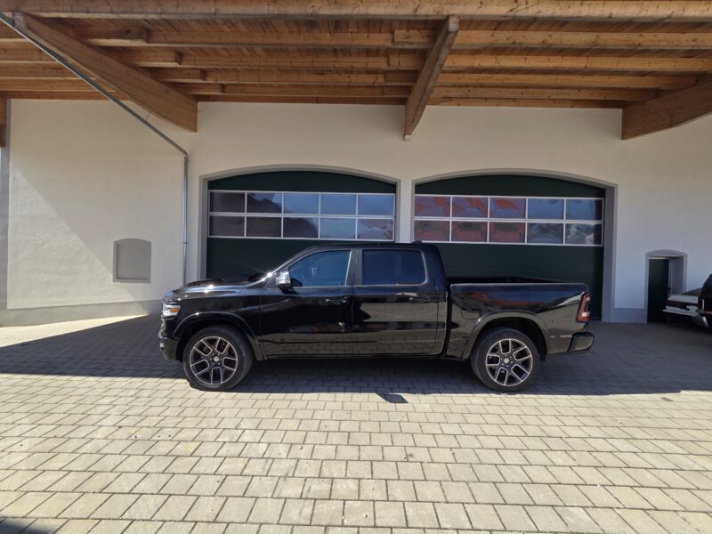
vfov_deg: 89.9
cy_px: 267
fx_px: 267
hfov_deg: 106.2
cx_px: 356
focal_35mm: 13
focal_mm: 2.2
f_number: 2.2
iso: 50
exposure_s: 1/861
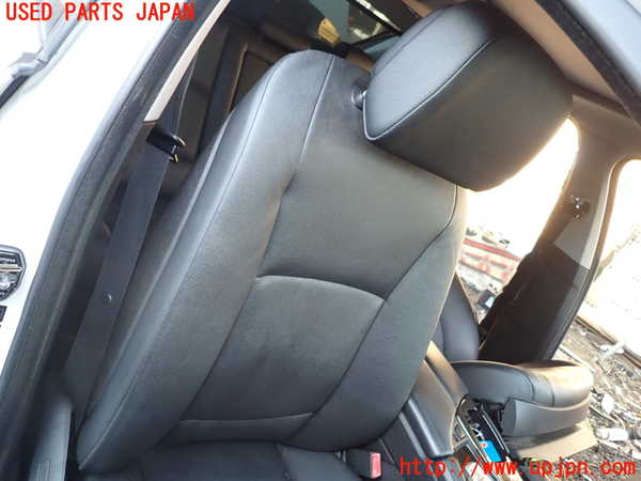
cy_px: 240
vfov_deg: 54.9
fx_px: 463
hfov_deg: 69.4
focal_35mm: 25
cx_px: 320
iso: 125
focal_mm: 4.5
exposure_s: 1/60
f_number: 2
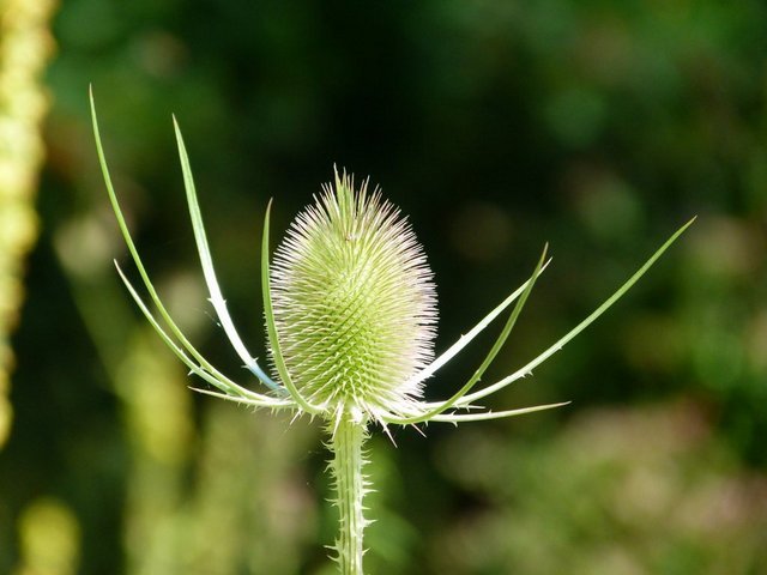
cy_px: 288
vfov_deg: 4.0
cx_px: 384
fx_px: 8176
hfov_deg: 5.4
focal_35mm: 369
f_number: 4.2
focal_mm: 66.3
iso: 160
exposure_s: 1/320
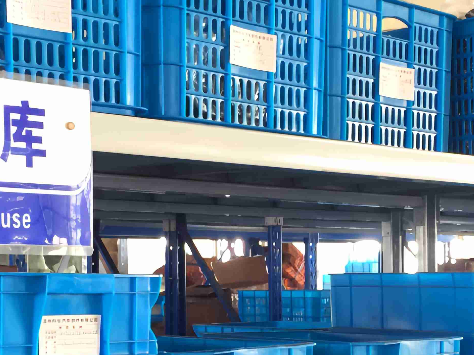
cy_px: 313
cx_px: 341
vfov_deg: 18.2
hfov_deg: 24.2
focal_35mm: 80
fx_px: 1095
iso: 40
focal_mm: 4.15
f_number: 2.2
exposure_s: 1/17
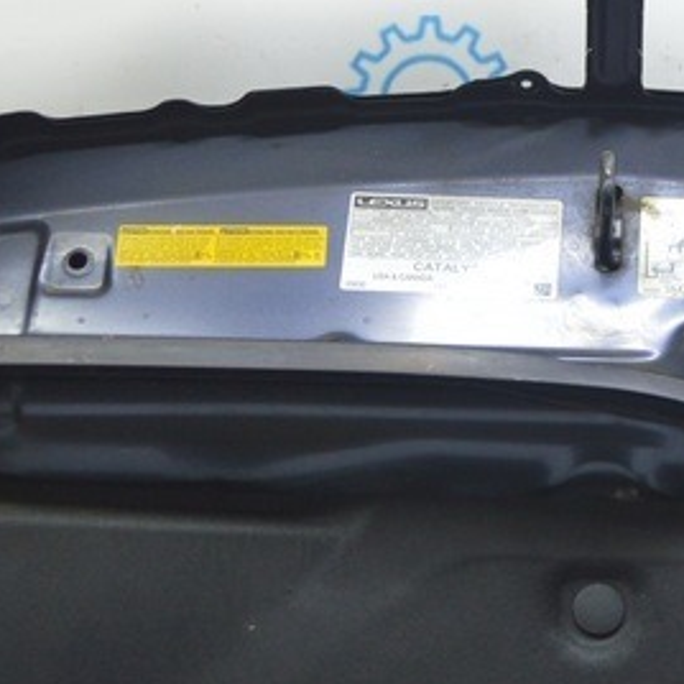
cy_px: 172
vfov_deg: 14.8
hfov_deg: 14.8
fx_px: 2616
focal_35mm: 117
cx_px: 569
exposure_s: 1/40
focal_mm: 24
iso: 400
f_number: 4
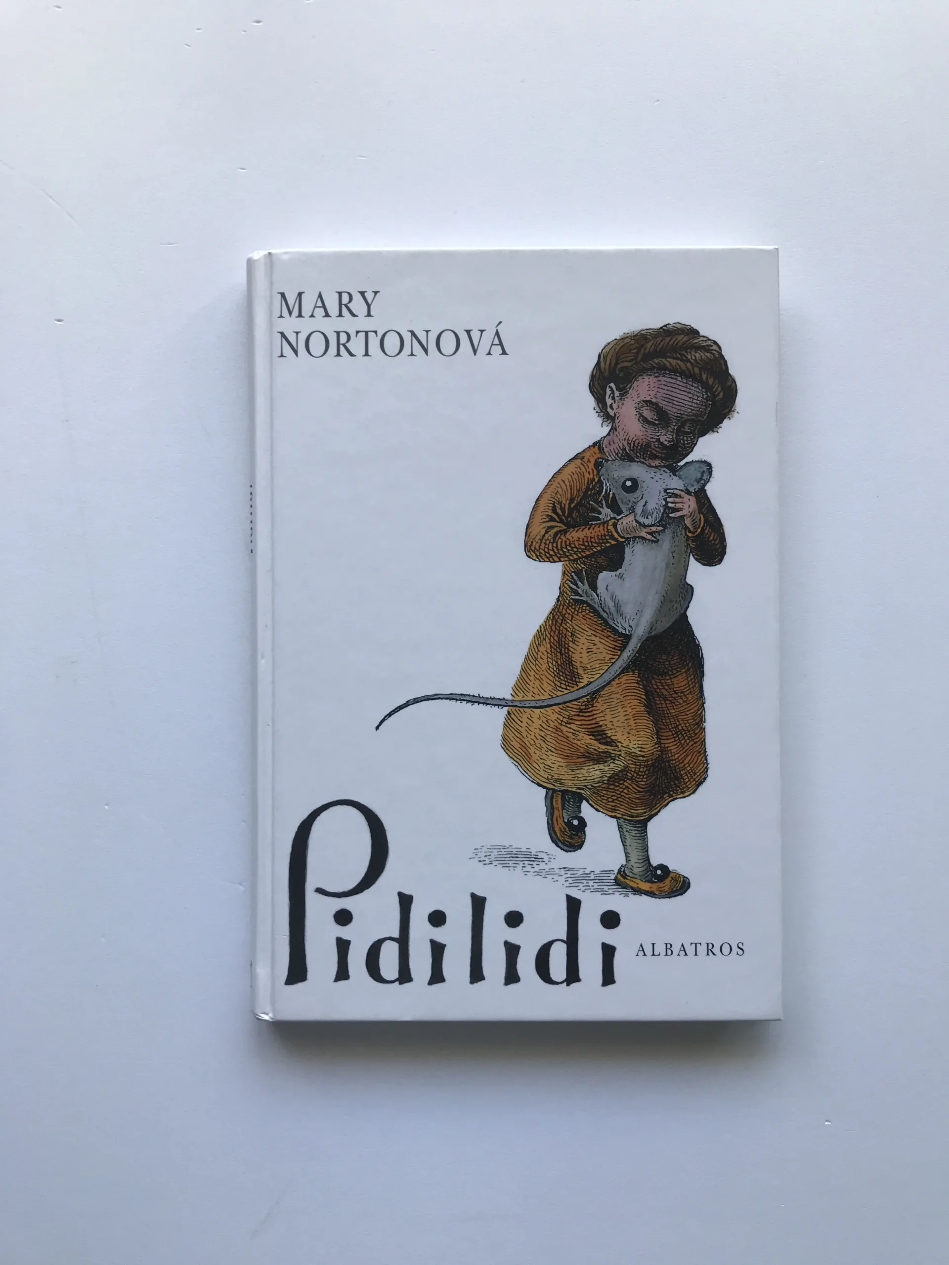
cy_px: 632
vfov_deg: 63.4
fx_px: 1023
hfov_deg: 49.7
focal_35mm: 28
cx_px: 474
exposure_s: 1/100
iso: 32
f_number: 1.8
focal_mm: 3.99
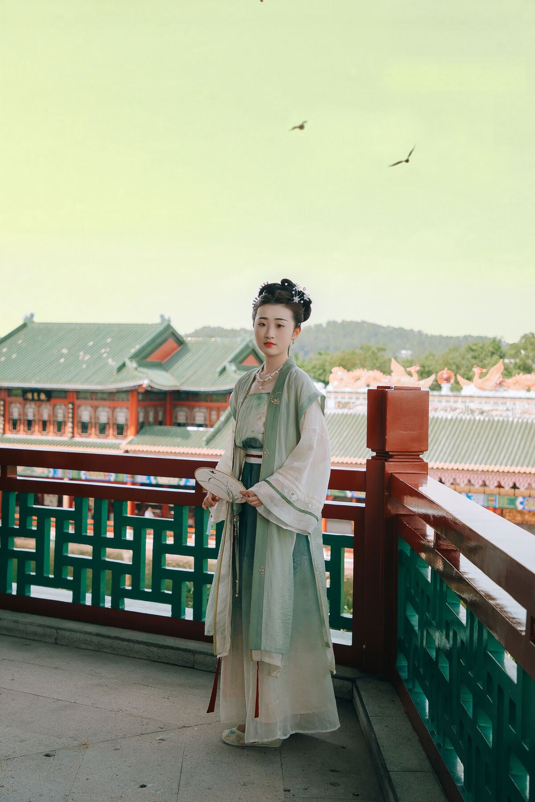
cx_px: 268
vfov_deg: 39.6
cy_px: 401
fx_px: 1114
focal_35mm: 50
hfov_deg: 27.0
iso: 100
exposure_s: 1/200
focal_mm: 50
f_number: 4
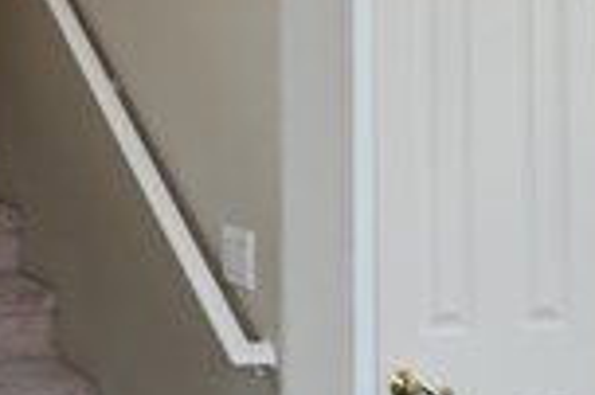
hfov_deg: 19.6
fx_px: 1651
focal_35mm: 100
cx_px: -55
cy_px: -137
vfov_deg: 13.1
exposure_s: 1/13
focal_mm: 14
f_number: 3.5
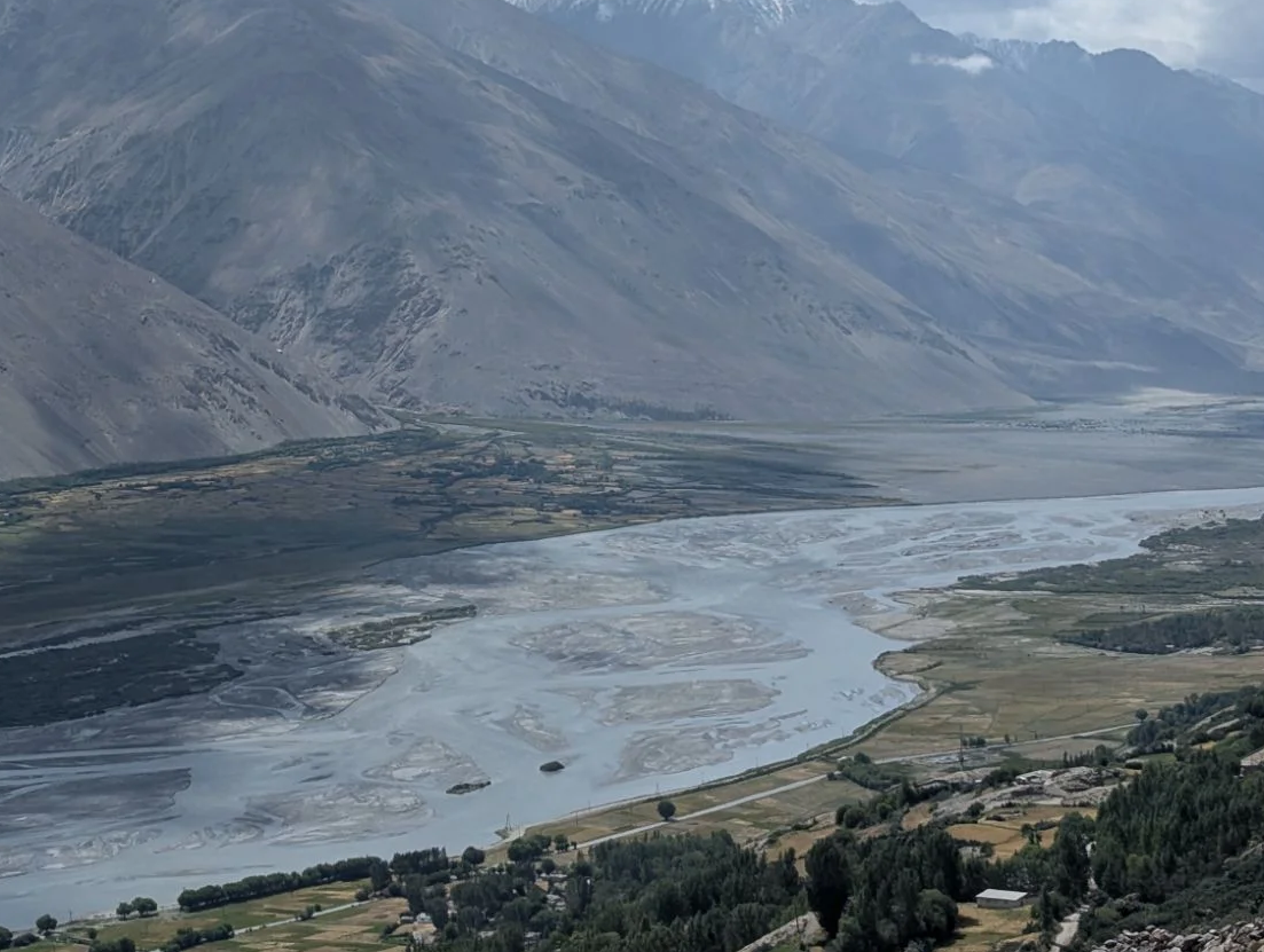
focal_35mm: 87
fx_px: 3182
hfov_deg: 22.4
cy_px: 144
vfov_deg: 16.8
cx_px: 515
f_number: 1.85
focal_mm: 6.81
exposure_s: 1/5000
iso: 46
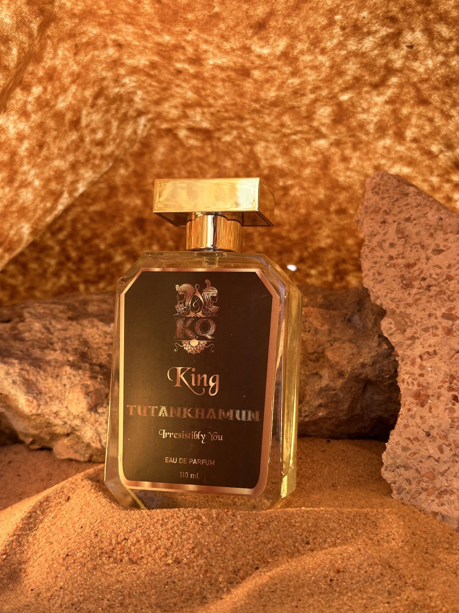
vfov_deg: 39.7
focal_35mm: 48
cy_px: 306
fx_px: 849
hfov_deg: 30.3
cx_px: 230
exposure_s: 1/122
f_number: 1.78
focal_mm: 6.86
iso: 64
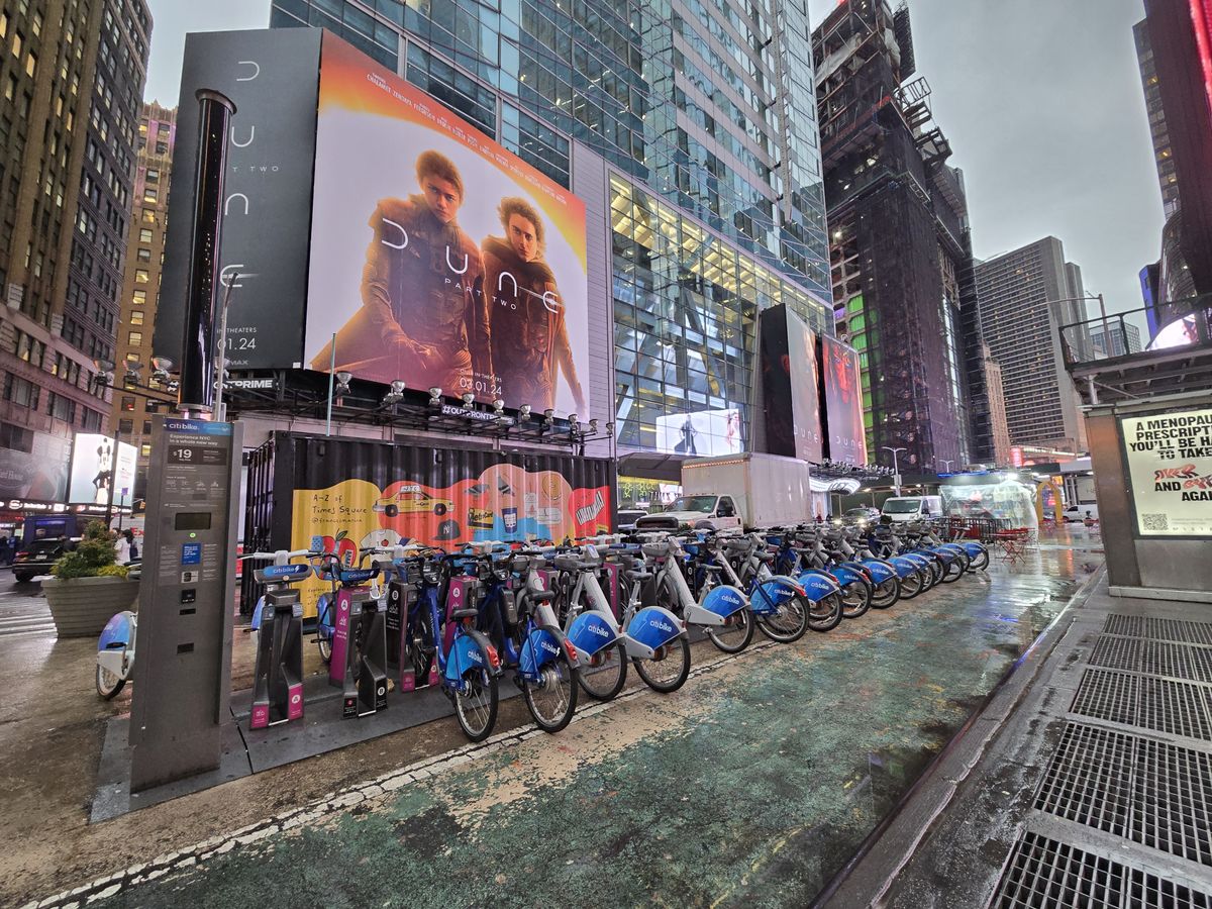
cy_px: 454
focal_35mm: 13
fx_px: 455
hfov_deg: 106.2
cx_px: 606
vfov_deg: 89.9
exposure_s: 1/60
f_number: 2.2
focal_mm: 2.2
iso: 125
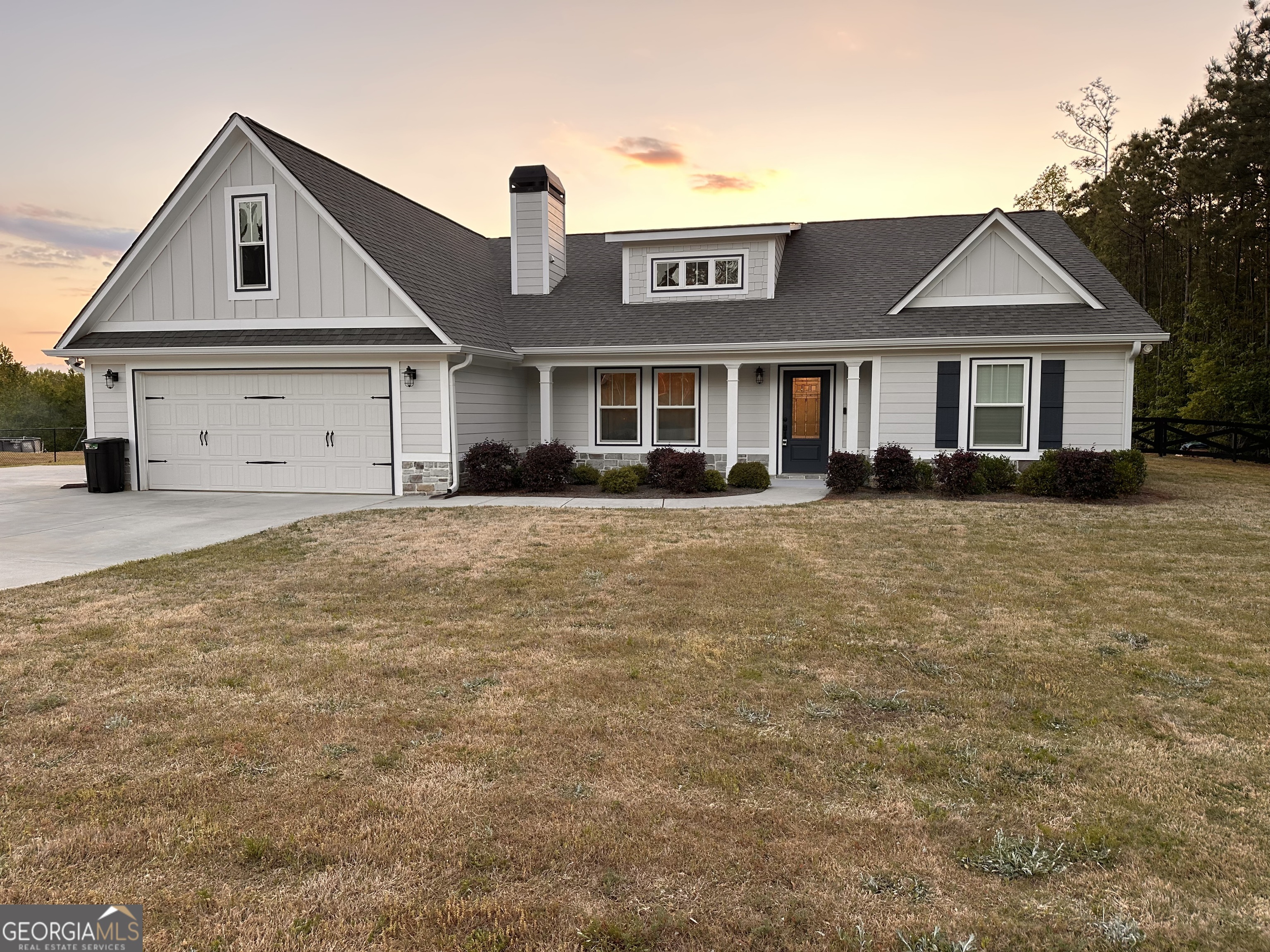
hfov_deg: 71.6
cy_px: 476
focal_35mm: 24
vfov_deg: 56.8
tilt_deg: -4.3
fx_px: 881
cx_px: 635
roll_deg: -0.8
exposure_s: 1/201
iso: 80
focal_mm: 6.86
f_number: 1.78
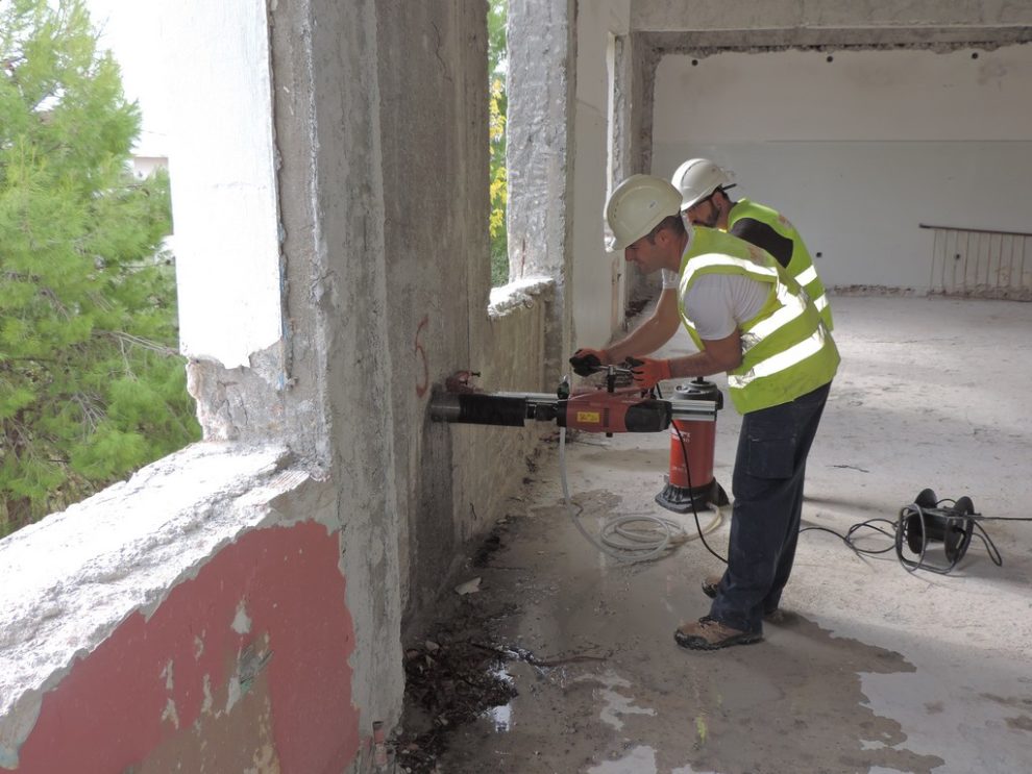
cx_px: 516
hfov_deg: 55.3
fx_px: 984
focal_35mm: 33
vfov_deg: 43.0
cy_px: 387
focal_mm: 5.8
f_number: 3.2
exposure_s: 1/125
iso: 80
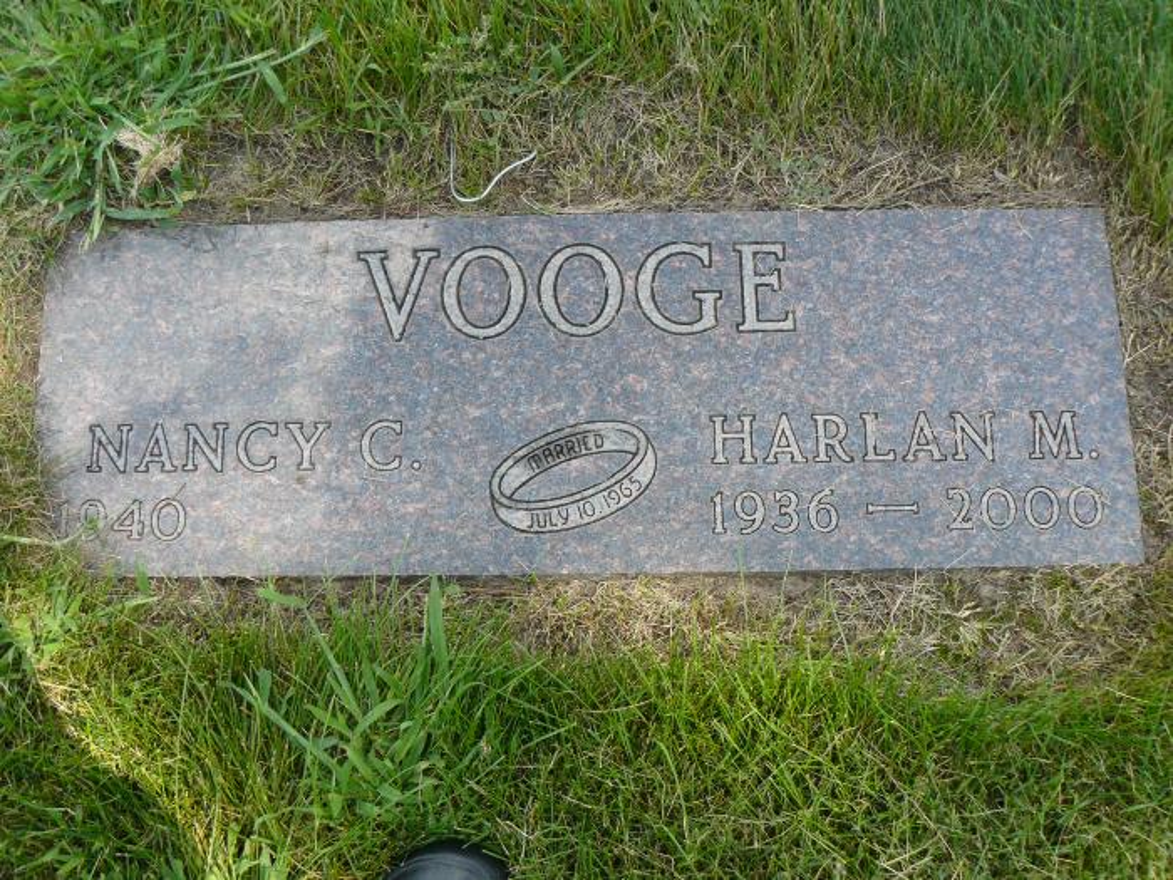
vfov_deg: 39.7
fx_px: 1220
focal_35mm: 36
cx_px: 586
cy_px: 440
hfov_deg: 51.4
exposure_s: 1/100
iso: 100
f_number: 4
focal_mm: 6
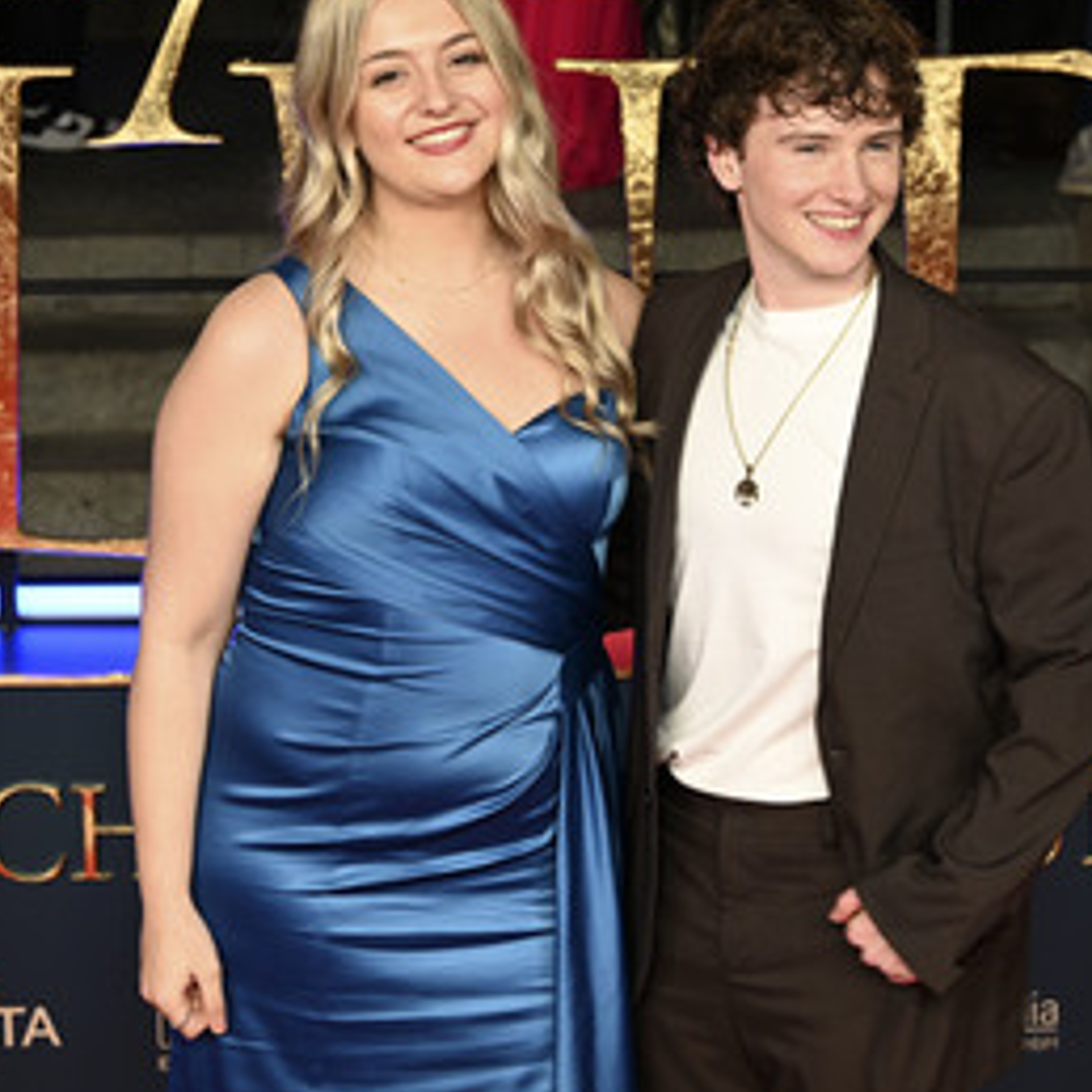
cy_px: 506
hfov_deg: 15.7
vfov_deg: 15.7
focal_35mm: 111
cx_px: 651
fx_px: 3962
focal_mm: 75
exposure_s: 1/125
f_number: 5.6
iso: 640
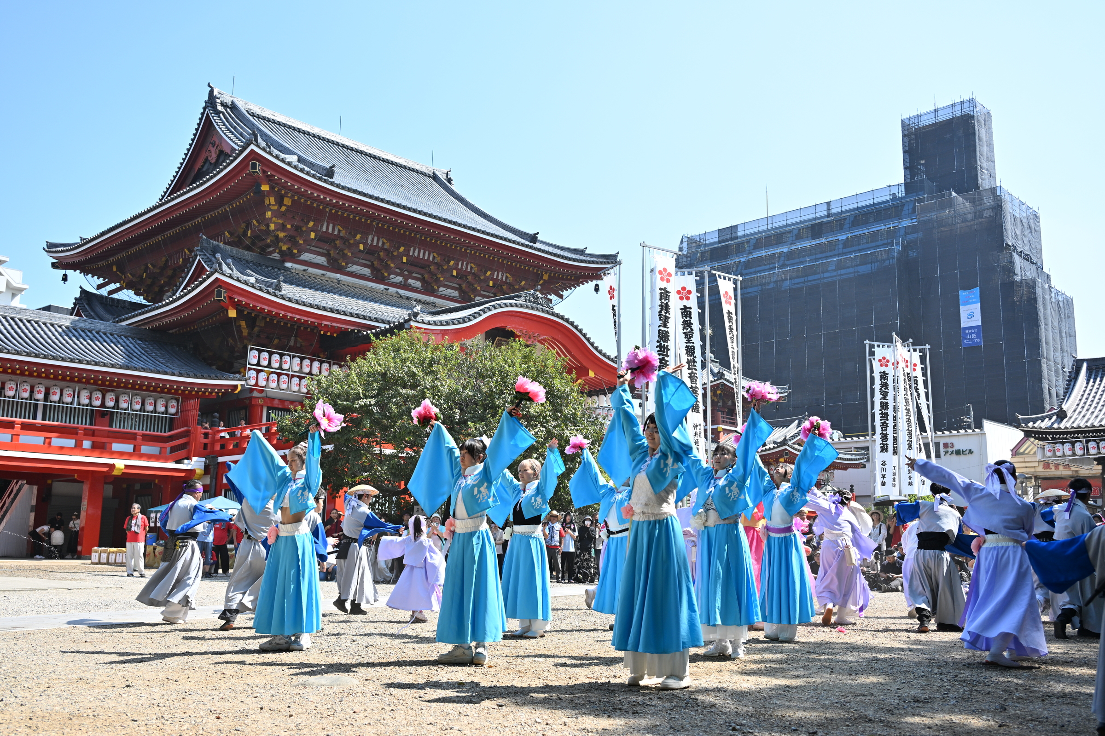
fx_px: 982
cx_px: 552
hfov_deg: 58.7
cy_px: 368
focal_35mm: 32
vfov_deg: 41.1
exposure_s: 1/1000
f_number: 4
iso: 200
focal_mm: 32
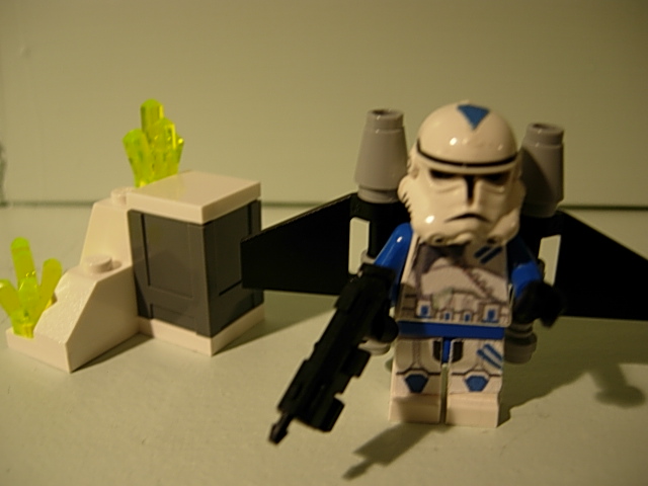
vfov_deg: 39.7
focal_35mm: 36
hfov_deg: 51.4
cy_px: 243
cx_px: 324
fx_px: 674
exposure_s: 1/9.5
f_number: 2.7
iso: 50
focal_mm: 7.5
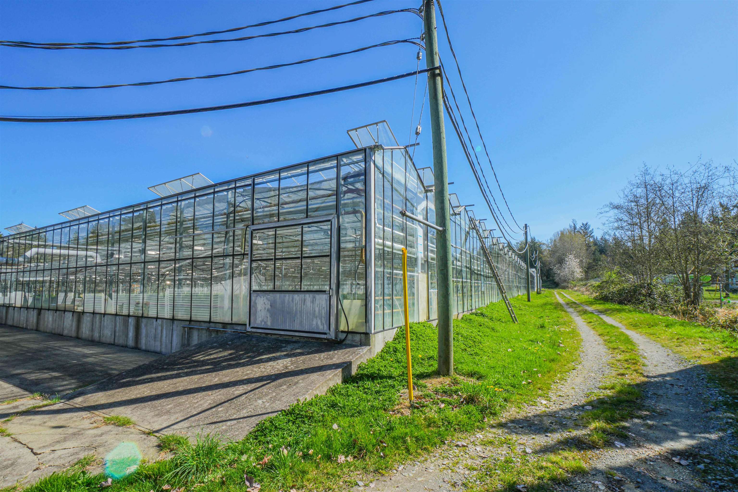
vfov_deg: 77.3
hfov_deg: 100.4
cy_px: 246
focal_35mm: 15
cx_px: 369
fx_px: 307
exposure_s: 1/30
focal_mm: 10
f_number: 22
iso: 100
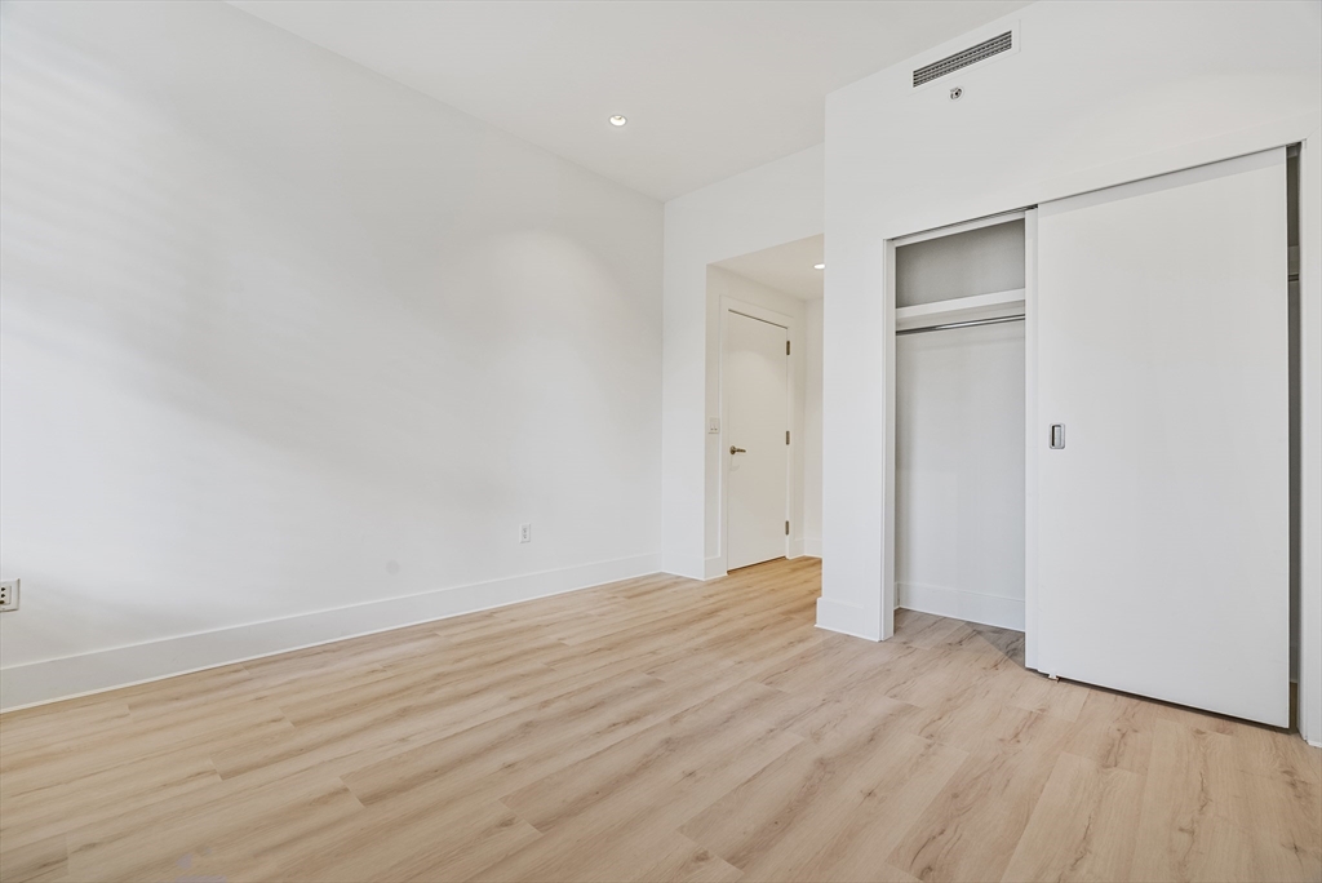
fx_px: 588
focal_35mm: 16
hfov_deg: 96.7
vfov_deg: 73.8
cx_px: 661
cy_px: 442
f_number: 9
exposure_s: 1/1.67
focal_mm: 16
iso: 160
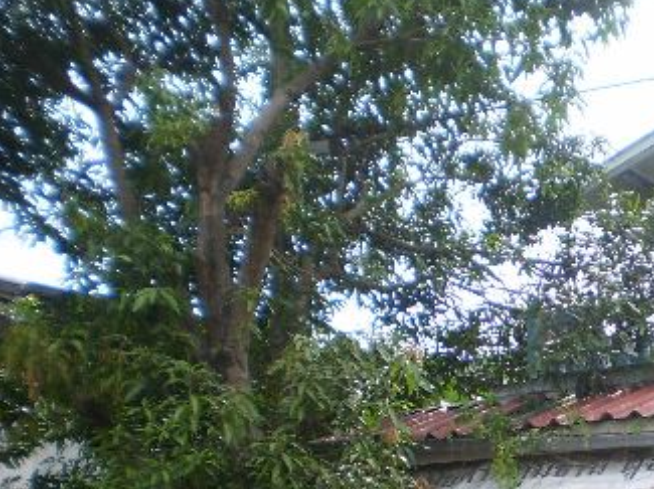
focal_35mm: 71
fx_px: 1340
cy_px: 459
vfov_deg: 20.2
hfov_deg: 26.4
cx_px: 608
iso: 64
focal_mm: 6.3
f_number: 3.1
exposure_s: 1/400
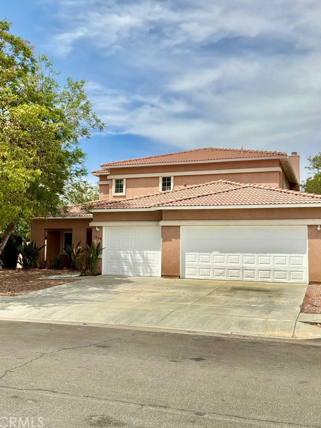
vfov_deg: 49.0
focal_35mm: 38
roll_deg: -0.7
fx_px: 470
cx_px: 125
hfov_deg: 37.5
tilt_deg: +4.6
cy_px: 213
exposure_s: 1/3125
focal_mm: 3
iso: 25
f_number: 1.8
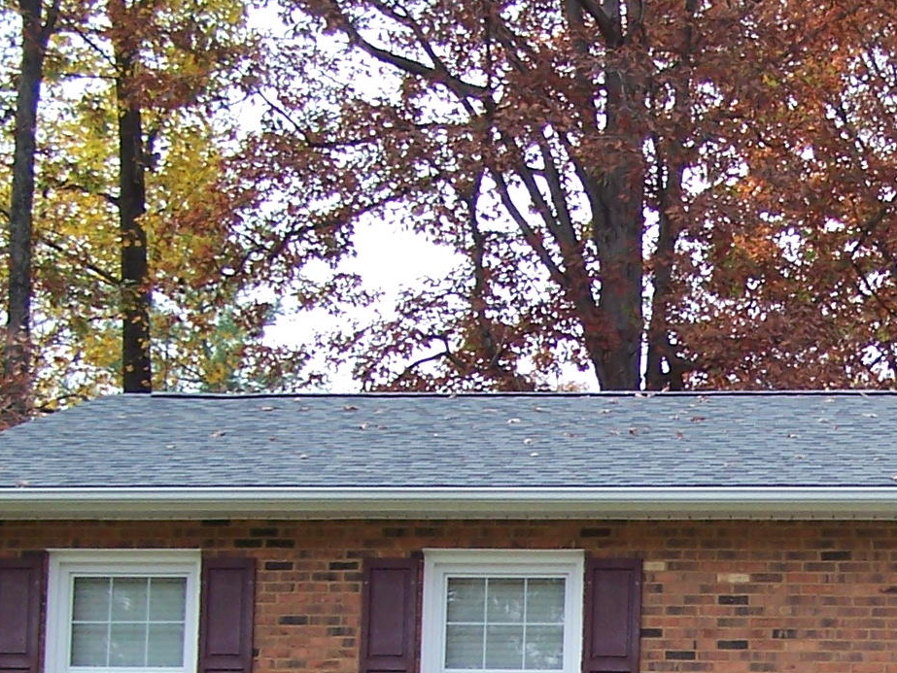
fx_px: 2748
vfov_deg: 13.7
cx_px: 993
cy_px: 758
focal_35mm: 106
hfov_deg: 17.9
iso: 80
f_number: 2.8
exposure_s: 1/250
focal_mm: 6.3
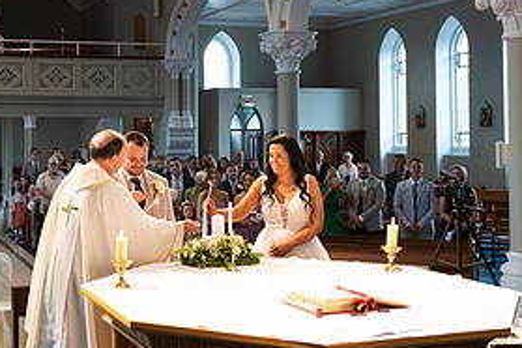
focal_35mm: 58
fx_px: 841
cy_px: 113
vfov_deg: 23.3
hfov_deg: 33.4
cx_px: 97
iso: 800
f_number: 3.5
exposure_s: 1/160
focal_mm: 27
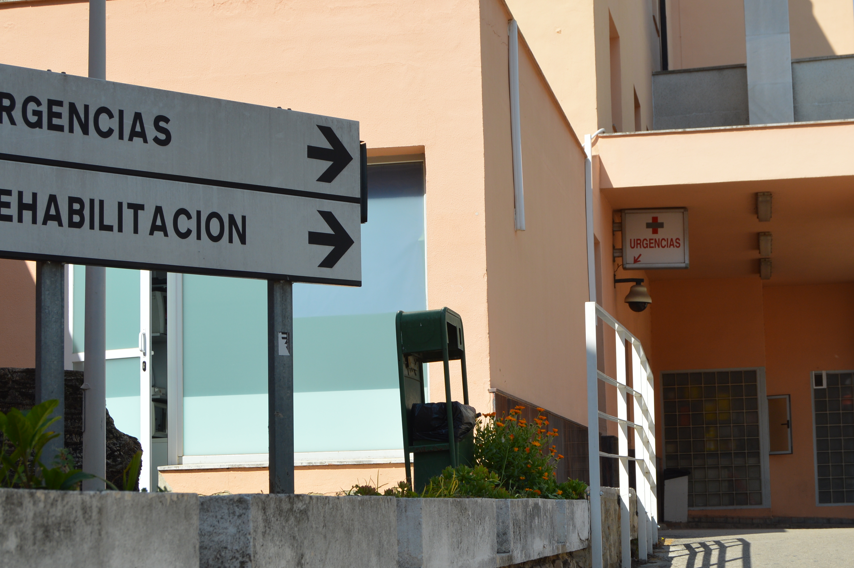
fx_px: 1653
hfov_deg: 28.9
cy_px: 325
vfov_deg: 19.5
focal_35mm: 70
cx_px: 476
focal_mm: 31
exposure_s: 1/320
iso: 100
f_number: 9
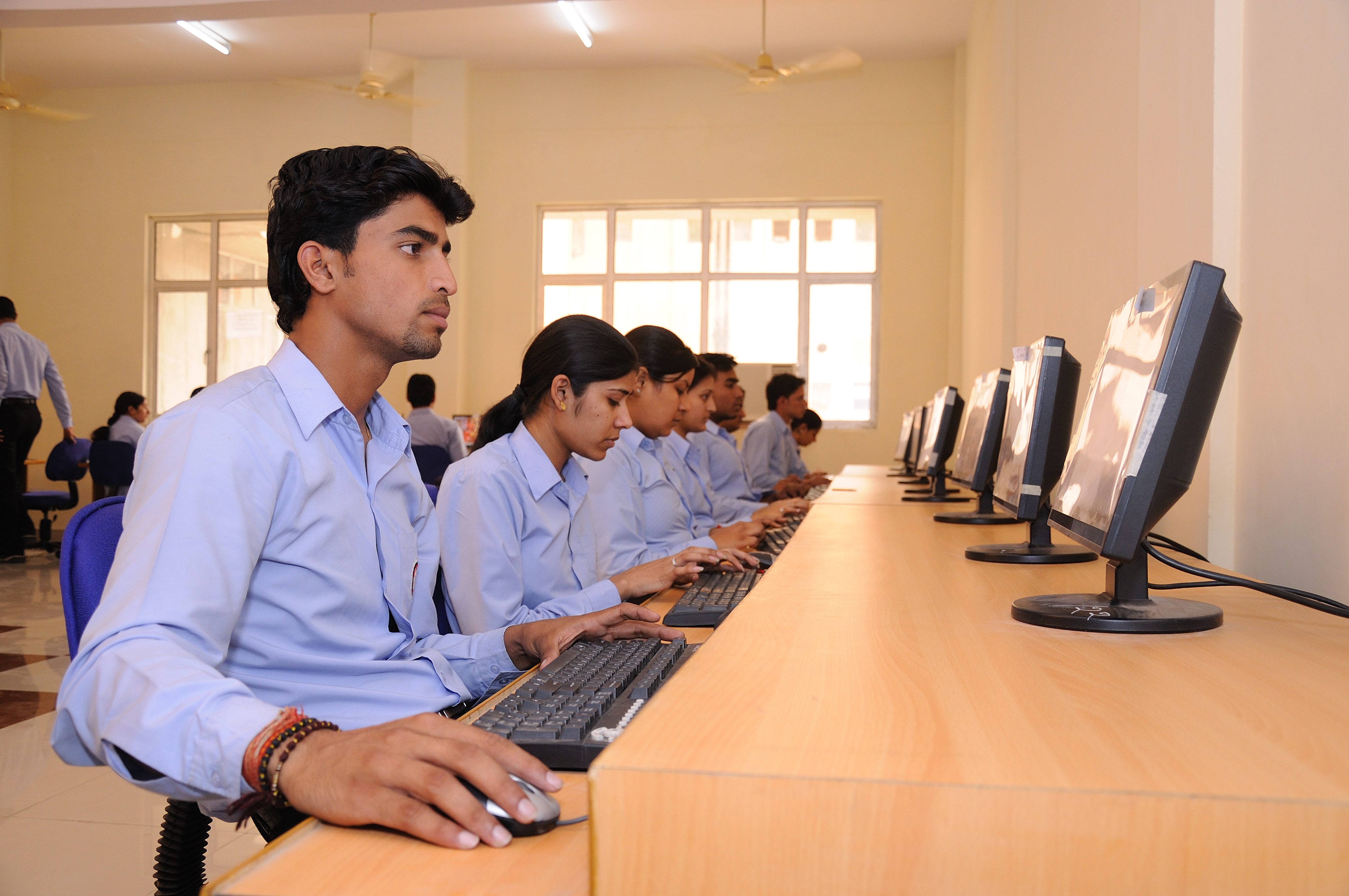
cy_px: 448
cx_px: 674
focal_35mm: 32
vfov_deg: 41.6
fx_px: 1179
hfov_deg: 59.6
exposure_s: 1/60
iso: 400
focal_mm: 21
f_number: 4.5
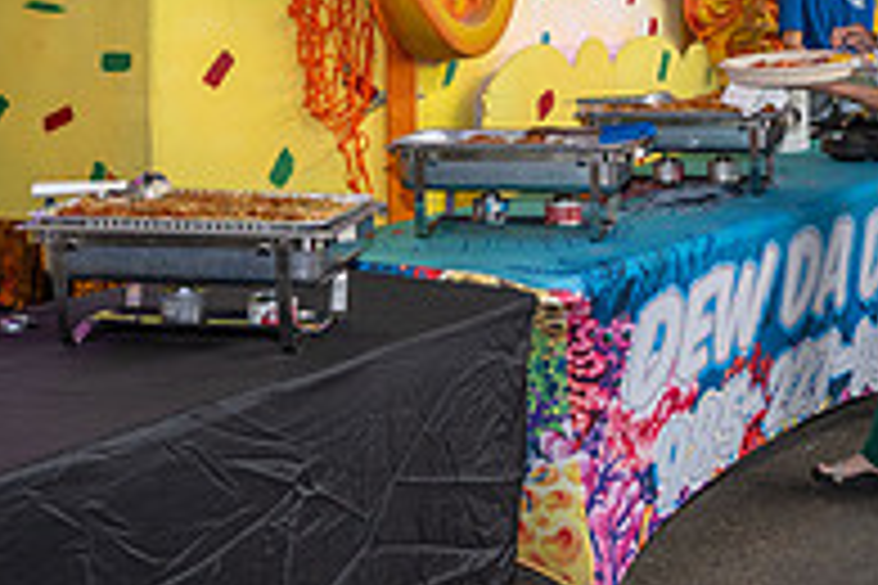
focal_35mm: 82
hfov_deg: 24.4
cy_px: -47
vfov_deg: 16.2
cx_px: 680
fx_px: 2000
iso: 280
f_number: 3.5
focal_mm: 27.5
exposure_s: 1/125
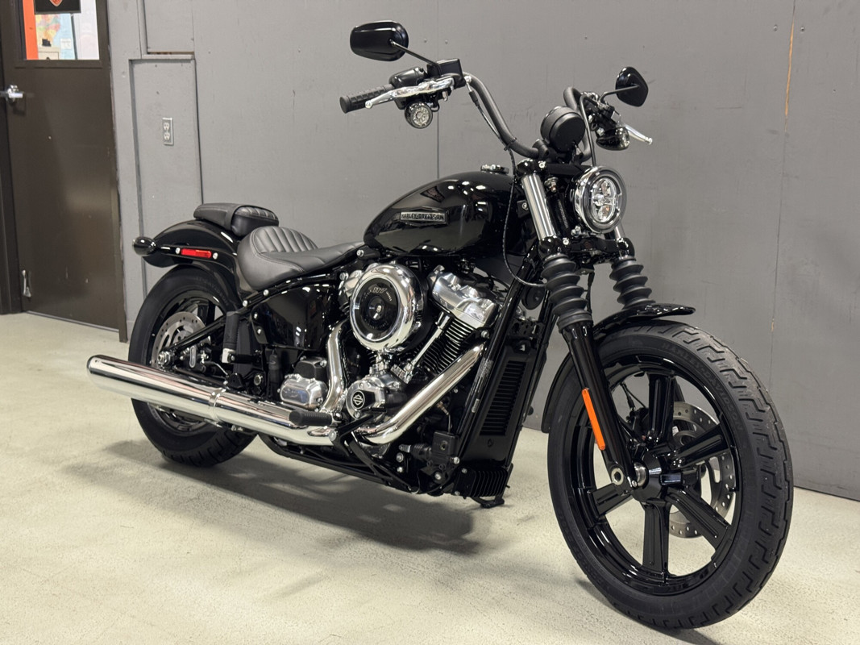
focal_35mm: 48
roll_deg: +0.0
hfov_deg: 39.7
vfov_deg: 30.3
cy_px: 322
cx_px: 430
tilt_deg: -12.4
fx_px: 1192
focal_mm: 6.76
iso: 250
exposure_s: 1/60
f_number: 1.78
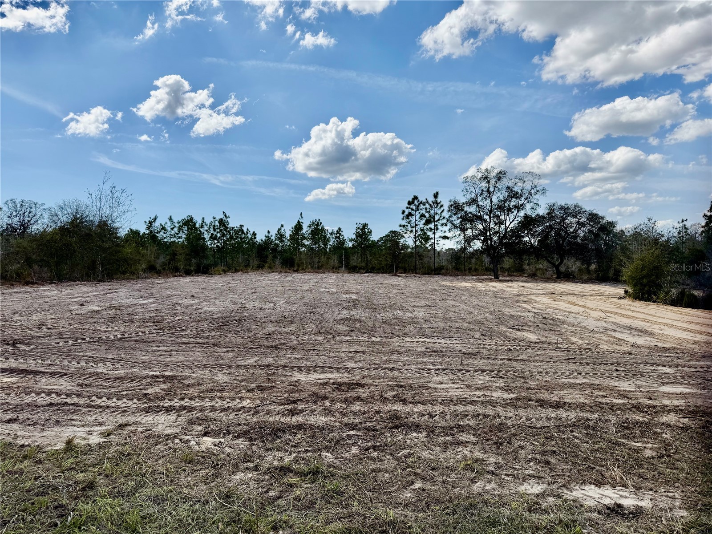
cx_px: 356
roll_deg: +0.7
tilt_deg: +0.9
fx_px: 494
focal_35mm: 24
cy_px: 267
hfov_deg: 71.6
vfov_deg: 56.8
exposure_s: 1/6711
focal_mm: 6.76
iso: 80
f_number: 1.78
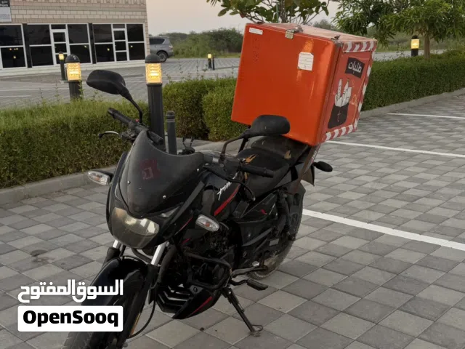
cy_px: 174
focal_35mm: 24
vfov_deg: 56.8
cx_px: 232
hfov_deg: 71.6
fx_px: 322
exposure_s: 1/121
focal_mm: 6.76
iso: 80
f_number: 1.78
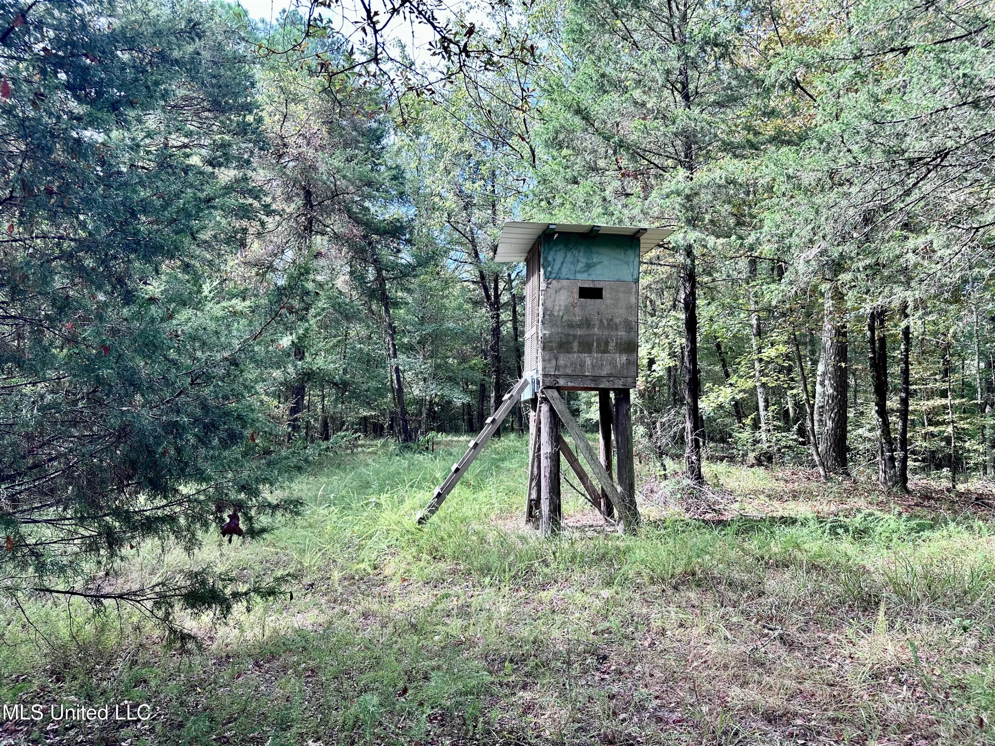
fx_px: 690
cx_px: 498
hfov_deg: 71.6
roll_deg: -0.4
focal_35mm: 24
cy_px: 373
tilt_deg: +2.2
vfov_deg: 56.8
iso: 80
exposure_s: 1/458
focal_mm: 6.86
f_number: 1.78
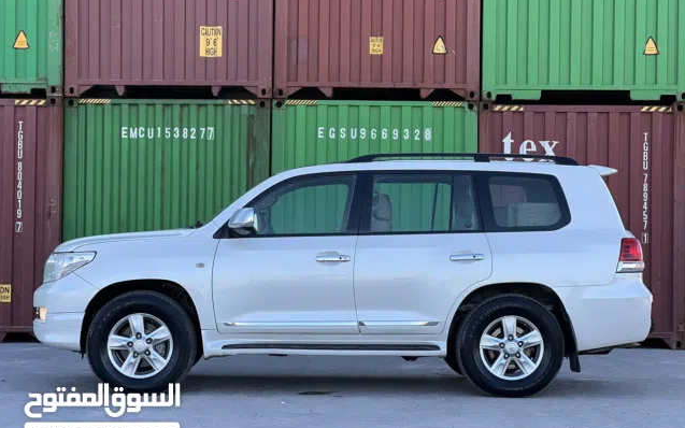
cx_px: 342
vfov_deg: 15.9
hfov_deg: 25.2
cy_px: 228
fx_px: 1531
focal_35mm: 82
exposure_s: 1/121
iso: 25
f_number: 2.8
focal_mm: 9
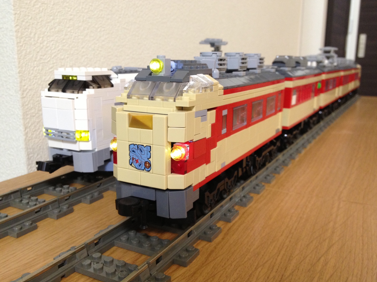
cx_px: 186
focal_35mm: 36
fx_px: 392
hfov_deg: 51.4
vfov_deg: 39.7
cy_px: 144
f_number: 2.4
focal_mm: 4.28
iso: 160
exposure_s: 1/20
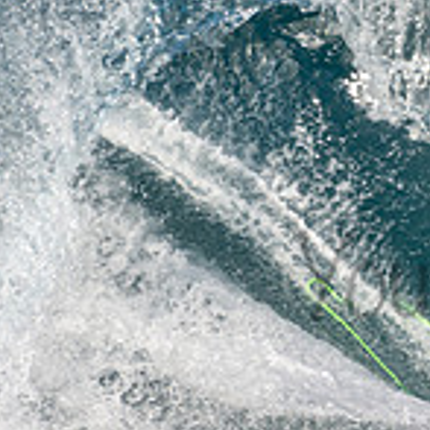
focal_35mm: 2520
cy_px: 250
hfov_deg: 0.7
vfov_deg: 0.7
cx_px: 600
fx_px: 35416
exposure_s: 1/1250
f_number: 5.6
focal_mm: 500
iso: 320
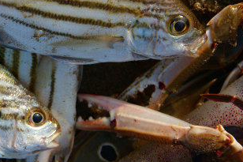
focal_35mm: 179
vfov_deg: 7.7
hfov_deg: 11.4
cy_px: 65
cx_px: 16
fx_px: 1208
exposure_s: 1/400
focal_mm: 60
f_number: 5.6
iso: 100
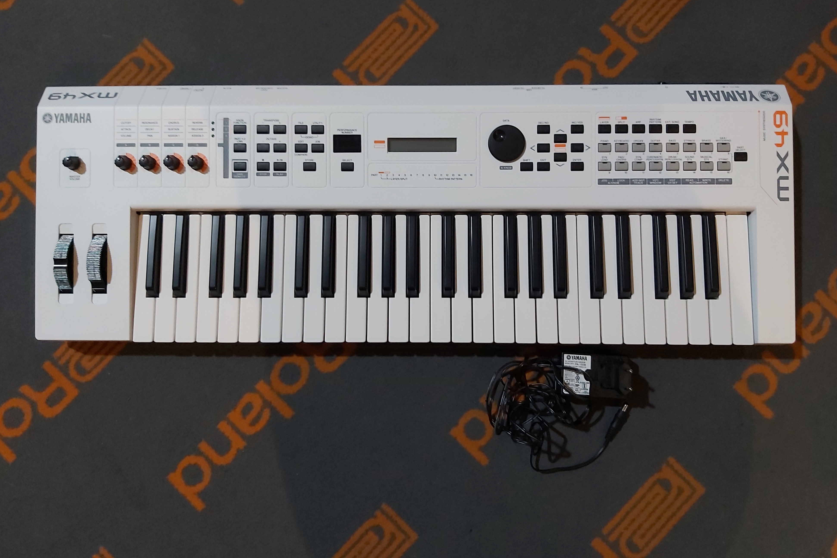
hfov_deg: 65.5
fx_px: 651
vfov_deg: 46.2
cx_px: 430
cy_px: 235
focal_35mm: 28
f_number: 1.7
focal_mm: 3.92
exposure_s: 1/50
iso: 250
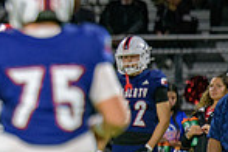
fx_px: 7511
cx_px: -217
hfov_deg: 1.7
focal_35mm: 1186
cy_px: 151
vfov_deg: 1.2
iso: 2000
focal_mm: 300
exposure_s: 1/250
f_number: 2.8
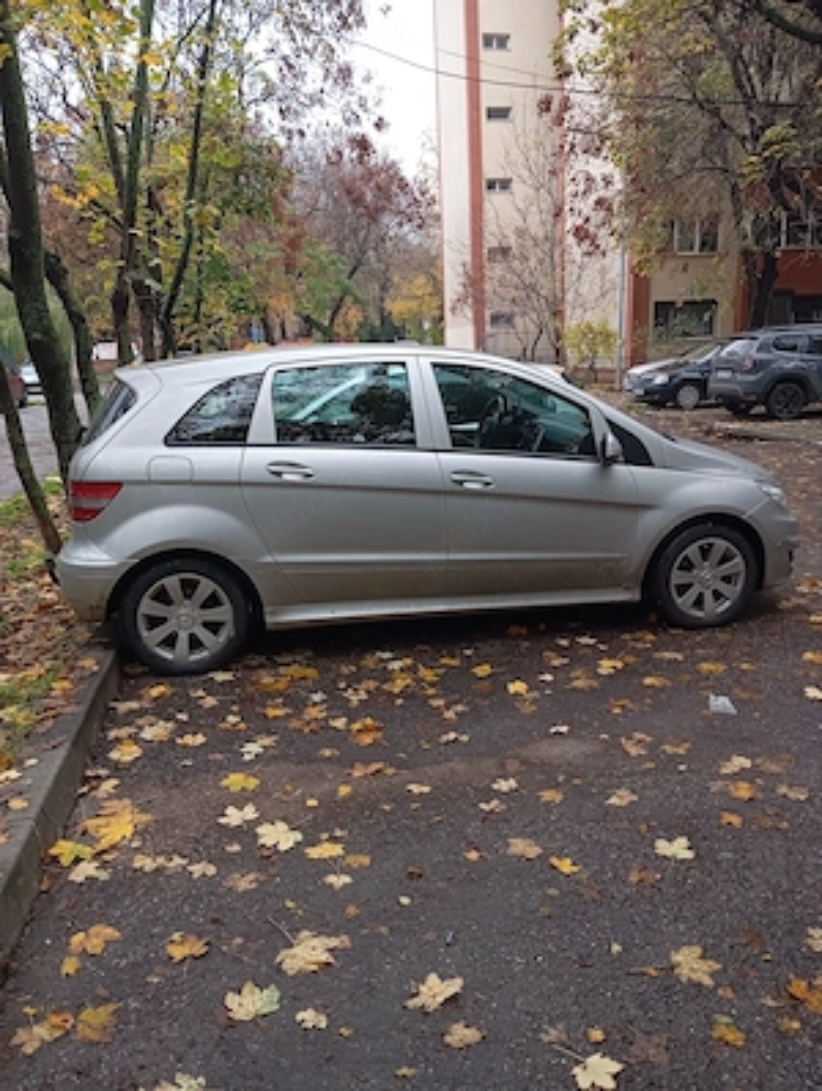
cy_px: 546
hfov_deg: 49.9
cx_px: 411
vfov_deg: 63.4
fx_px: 884
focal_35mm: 28
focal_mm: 4.22
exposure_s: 1/100
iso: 411
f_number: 1.8
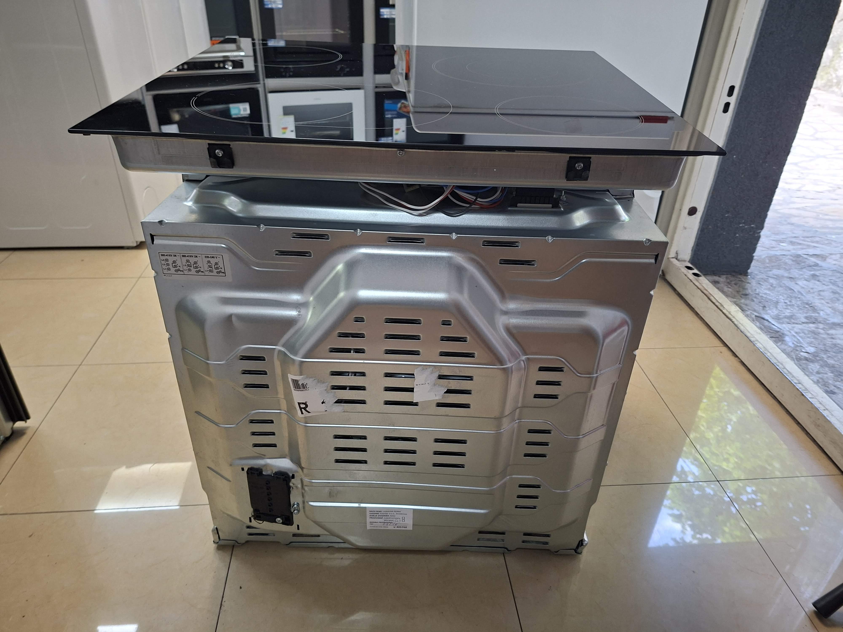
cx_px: 422
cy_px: 316
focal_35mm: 23
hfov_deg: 73.9
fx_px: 560
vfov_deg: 58.9
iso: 200
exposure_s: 1/50
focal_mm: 5.54
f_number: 1.8
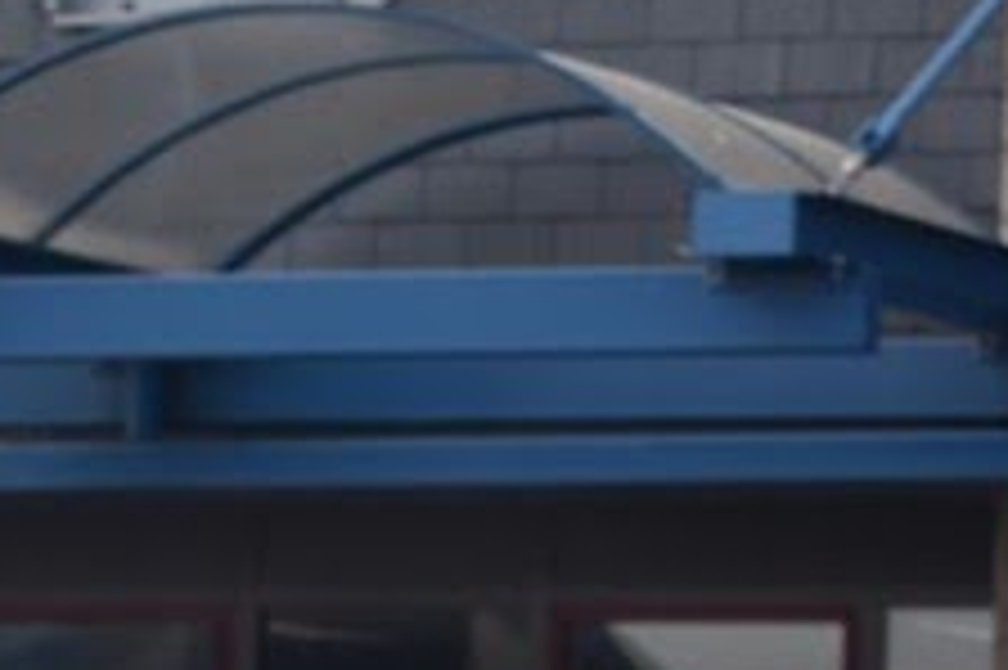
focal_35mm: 343
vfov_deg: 3.9
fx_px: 9597
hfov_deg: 5.9
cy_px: 1473
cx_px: -810
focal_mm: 50
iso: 100
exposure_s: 1/500
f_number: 5
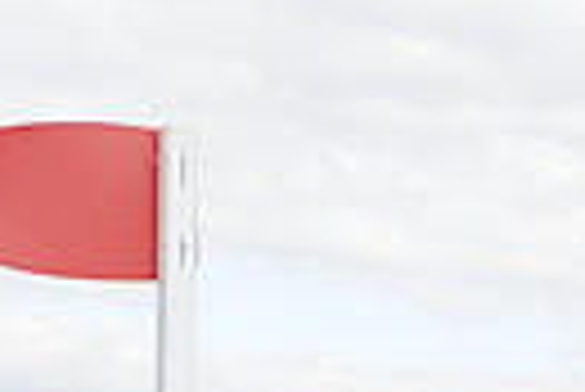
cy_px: 572
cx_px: 1264
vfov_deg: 8.6
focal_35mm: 156
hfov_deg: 11.5
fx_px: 2538
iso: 800
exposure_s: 1/1000
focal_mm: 35
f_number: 7.1
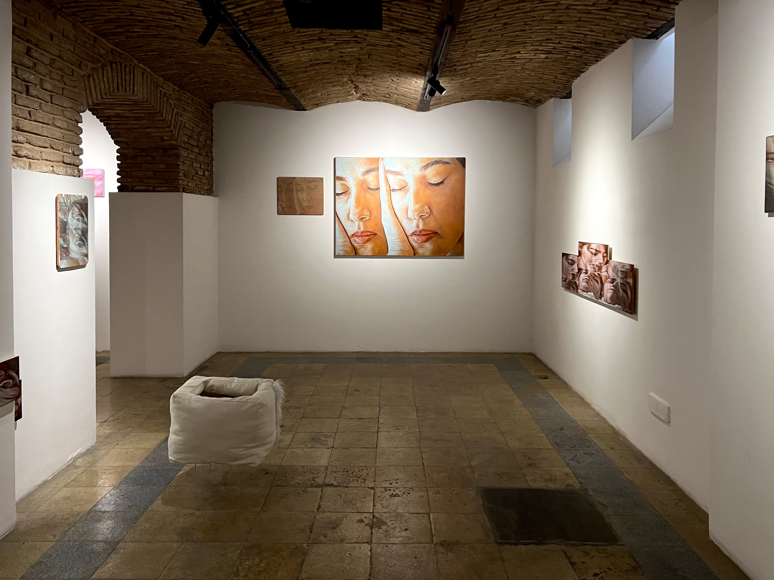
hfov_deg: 67.3
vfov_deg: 53.1
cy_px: 290
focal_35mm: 26
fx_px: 581
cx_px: 387
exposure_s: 1/50
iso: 125
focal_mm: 5.7
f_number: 1.5
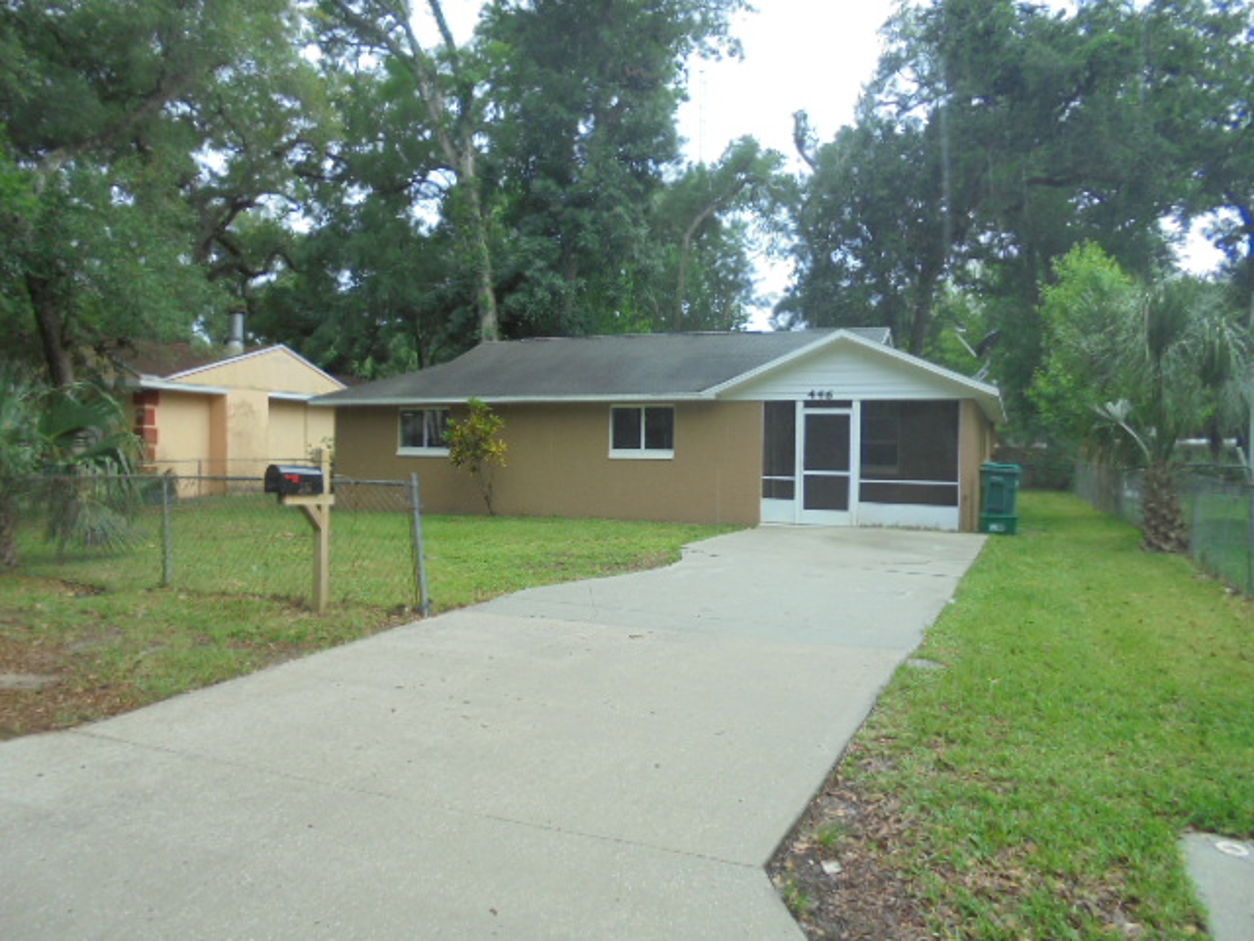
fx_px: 942
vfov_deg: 53.1
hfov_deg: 67.3
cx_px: 627
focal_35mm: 26
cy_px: 470
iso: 100
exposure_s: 1/125
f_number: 3.5
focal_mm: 4.6
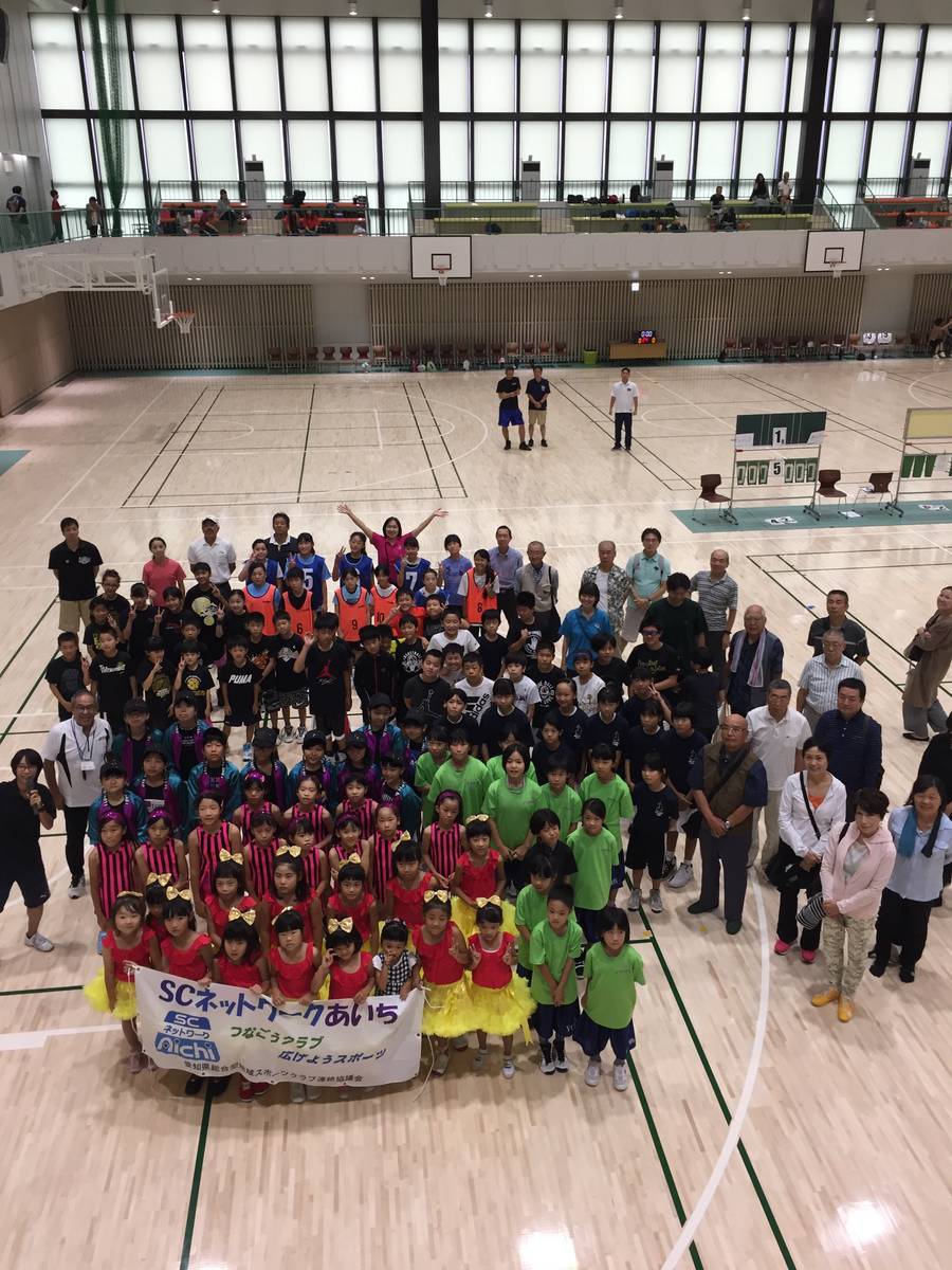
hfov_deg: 48.2
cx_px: 476
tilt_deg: -21.2
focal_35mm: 29
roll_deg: -0.9
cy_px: 635
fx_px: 1063
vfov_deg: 61.7
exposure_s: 1/40
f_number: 2.2
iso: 32
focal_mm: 4.15
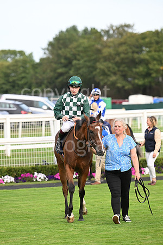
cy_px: 122
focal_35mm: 200
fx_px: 1358
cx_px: 82
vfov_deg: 10.3
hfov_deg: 6.9
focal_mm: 200
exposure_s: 1/1600
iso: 1000
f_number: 4.5
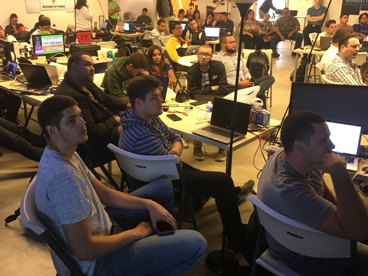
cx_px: 161
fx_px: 372
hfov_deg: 52.5
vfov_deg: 40.6
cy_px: 114
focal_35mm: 35
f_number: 2.2
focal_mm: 4.15
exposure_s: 1/15
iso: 64
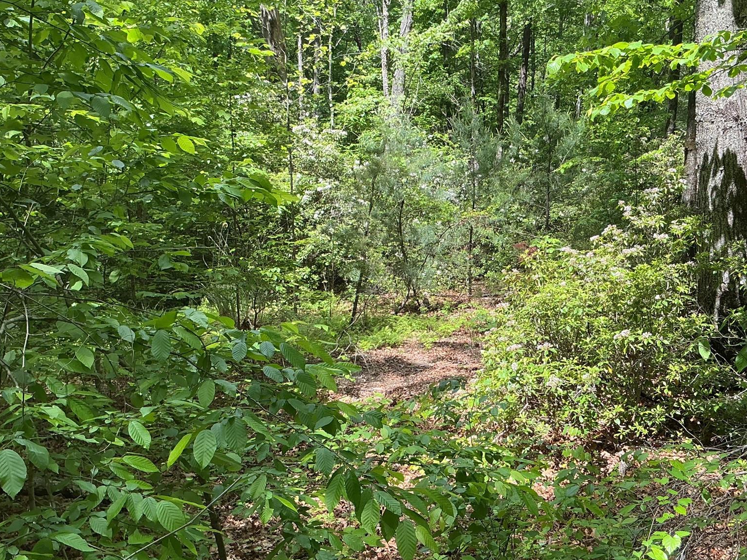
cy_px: 296
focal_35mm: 39
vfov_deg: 36.8
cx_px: 481
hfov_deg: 47.3
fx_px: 842
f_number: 1.8
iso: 25
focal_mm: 3
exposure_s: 1/375
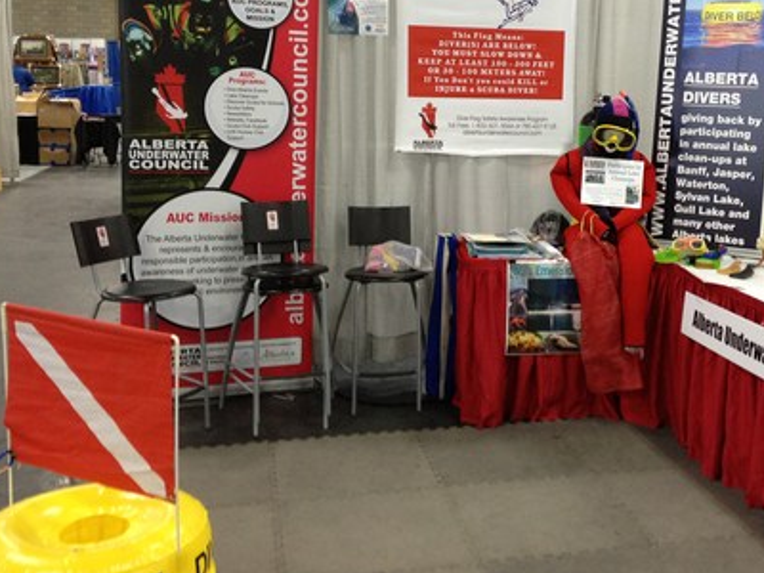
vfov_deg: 29.6
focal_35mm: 49
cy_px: 216
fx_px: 1081
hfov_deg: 38.5
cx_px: 510
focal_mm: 4.28
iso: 160
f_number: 2.4
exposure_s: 1/20
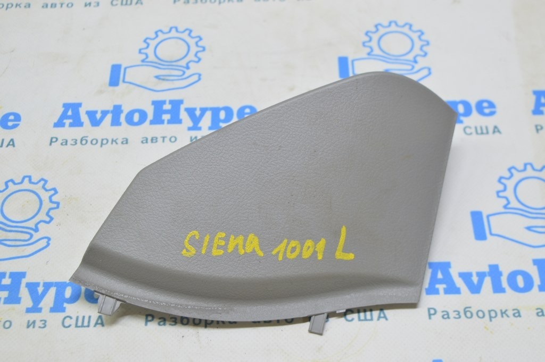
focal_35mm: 57
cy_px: 181
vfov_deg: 23.7
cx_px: 272
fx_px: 862
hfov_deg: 35.1
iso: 400
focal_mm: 38
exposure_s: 1/20
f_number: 5.6
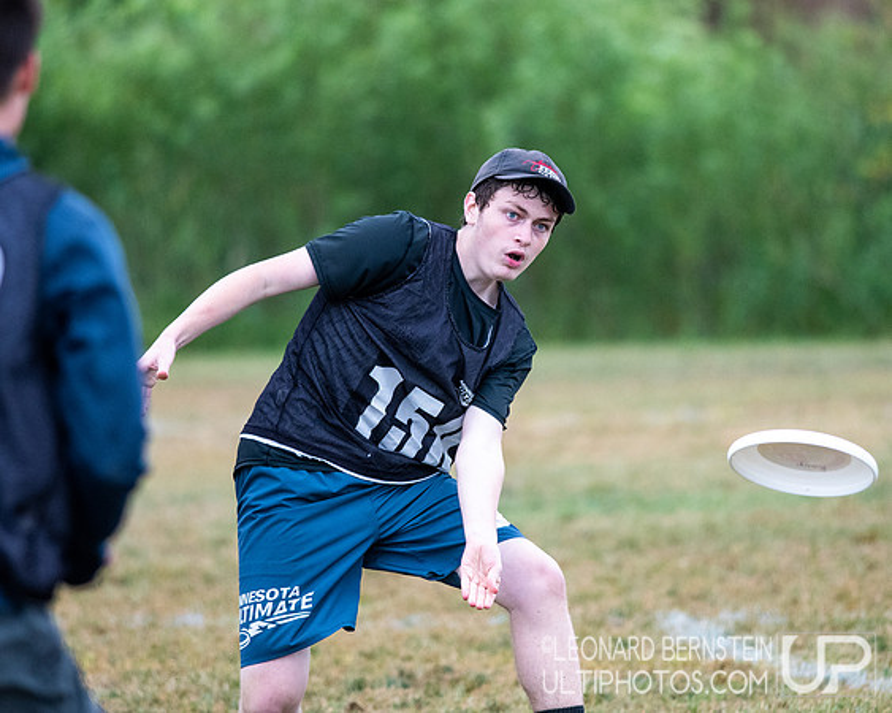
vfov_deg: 2.9
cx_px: 481
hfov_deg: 3.7
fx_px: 13944
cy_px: 341
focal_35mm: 528
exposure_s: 1/2000
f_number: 4
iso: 1600
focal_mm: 300
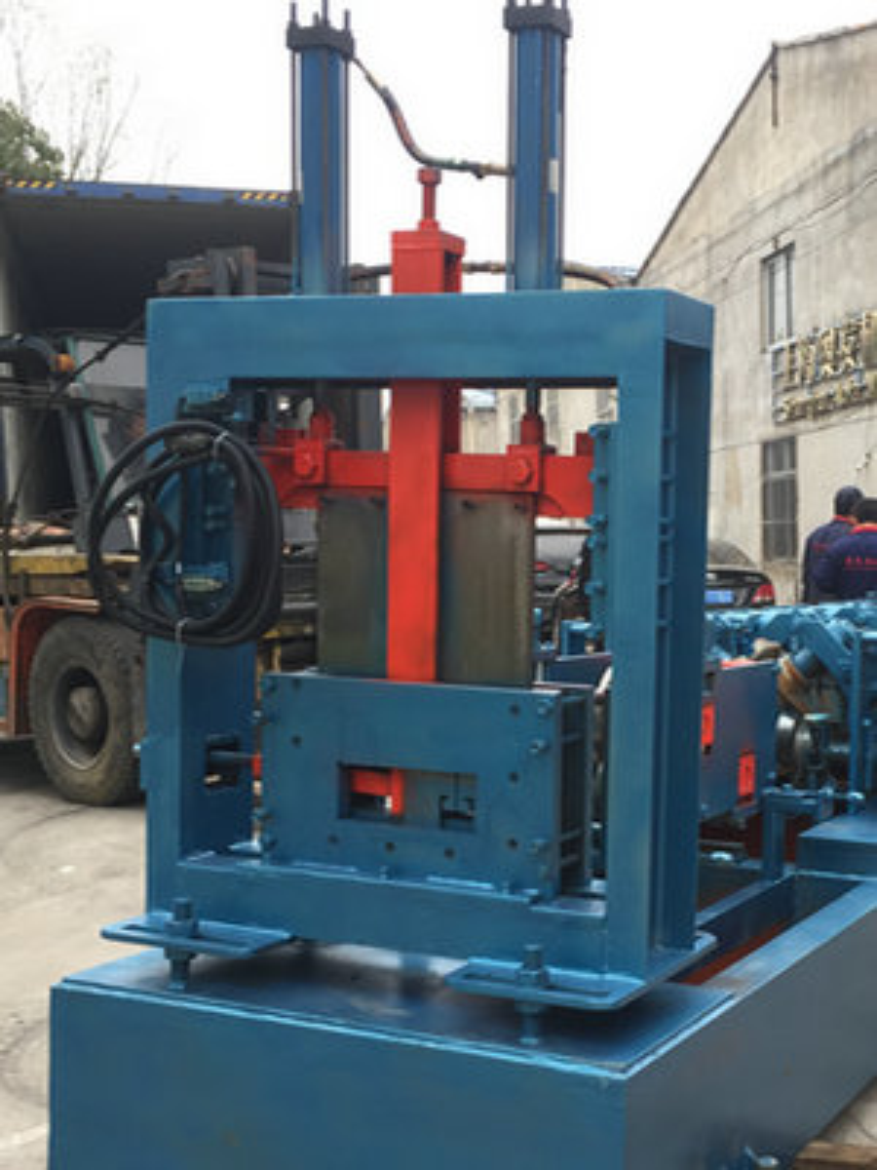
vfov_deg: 61.7
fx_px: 980
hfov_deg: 48.2
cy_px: 585
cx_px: 438
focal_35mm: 29
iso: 32
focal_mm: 4.15
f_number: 2.2
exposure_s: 1/137
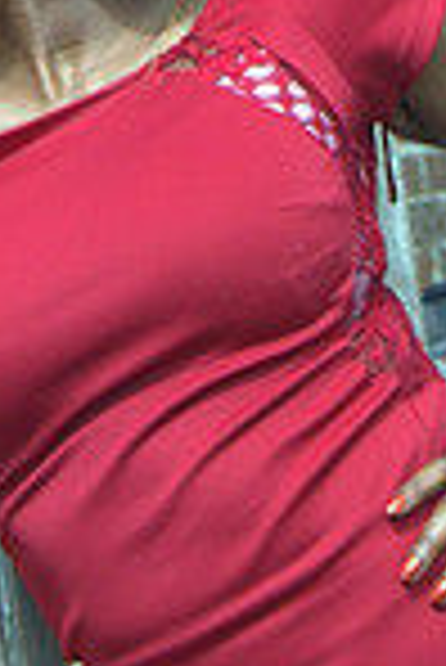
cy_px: -220
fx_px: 4663
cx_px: 128
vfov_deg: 8.1
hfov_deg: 5.5
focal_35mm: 252
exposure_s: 1/800
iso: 250
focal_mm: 55
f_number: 7.1
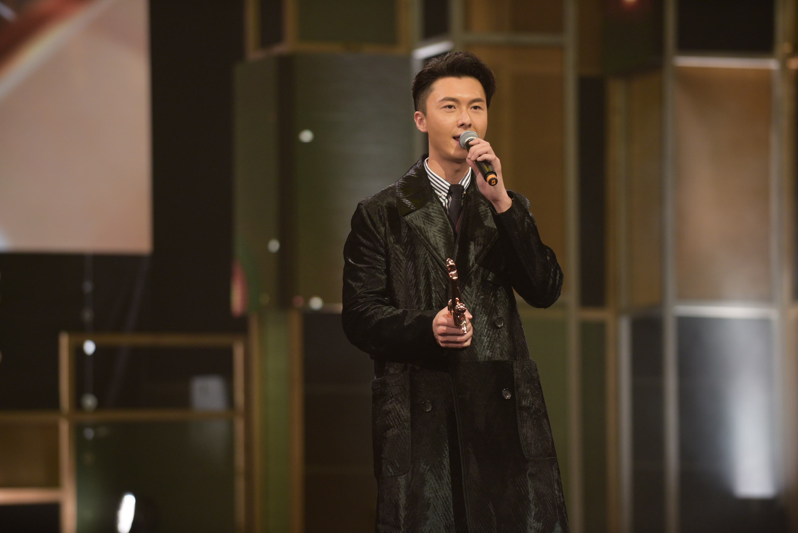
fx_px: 4435
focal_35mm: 200
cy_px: 266
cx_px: 399
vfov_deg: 6.9
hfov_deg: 10.3
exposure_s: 1/160
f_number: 4
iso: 640
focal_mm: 200
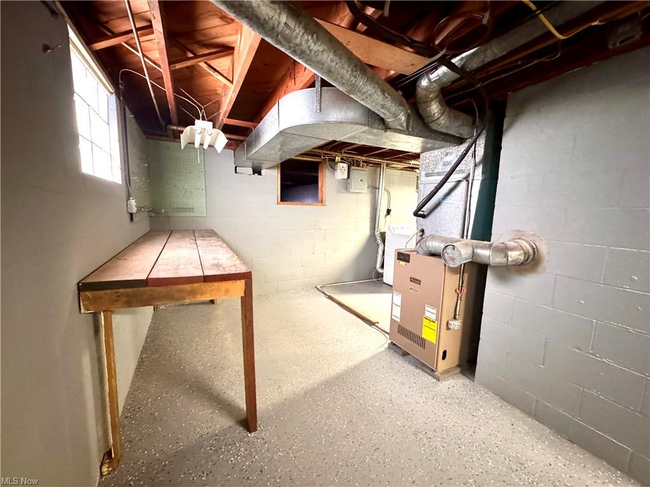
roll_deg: -1.5
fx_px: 263
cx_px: 325
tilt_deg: -7.6
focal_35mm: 14
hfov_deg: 102.1
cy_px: 244
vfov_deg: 85.7
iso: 1250
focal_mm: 2.22
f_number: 2.2
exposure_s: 1/40
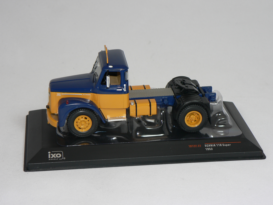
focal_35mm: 87
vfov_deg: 17.0
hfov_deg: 22.5
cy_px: 102
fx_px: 686
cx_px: 136
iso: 80
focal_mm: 14.5
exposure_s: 1/60
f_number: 3.2
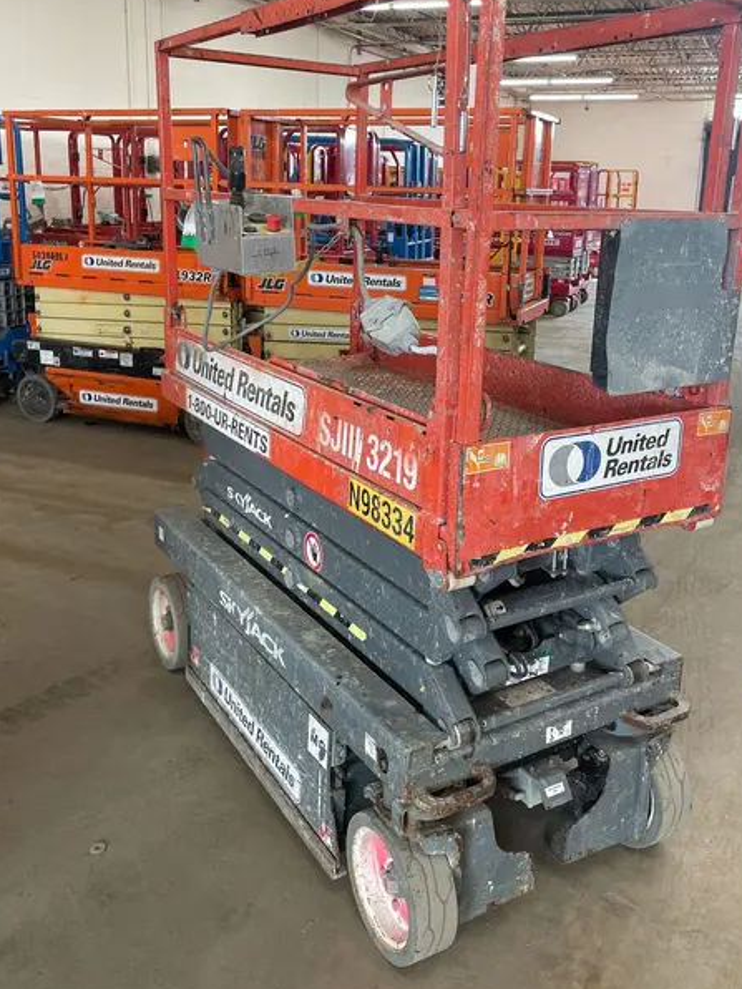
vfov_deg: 56.4
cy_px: 397
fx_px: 915
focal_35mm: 32
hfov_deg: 44.1
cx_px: 398
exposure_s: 1/60
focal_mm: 4.2
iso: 64
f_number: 1.6
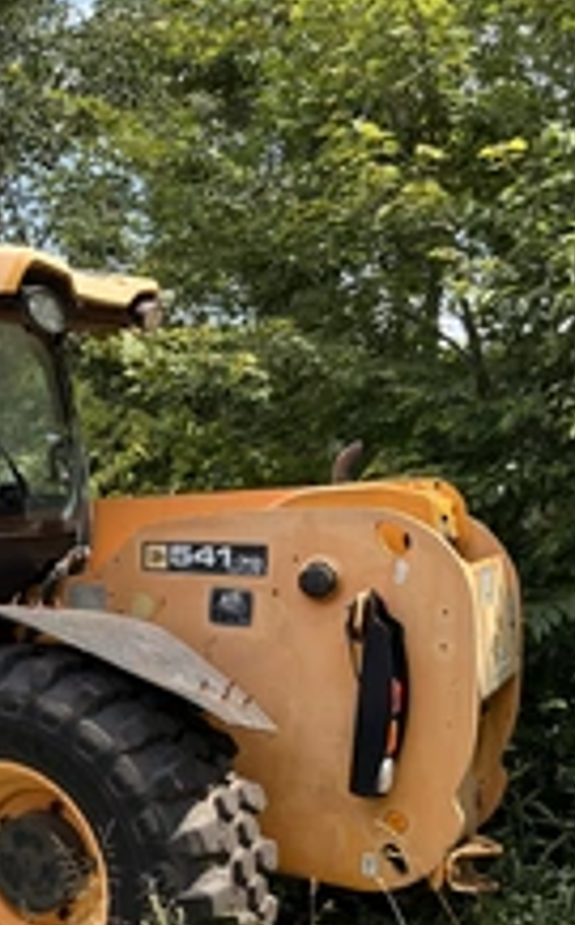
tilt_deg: -5.0
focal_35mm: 47
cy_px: 601
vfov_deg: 42.2
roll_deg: -3.5
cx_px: -106
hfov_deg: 24.8
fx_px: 1182
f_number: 1.78
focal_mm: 6.76
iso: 100
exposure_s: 1/2299
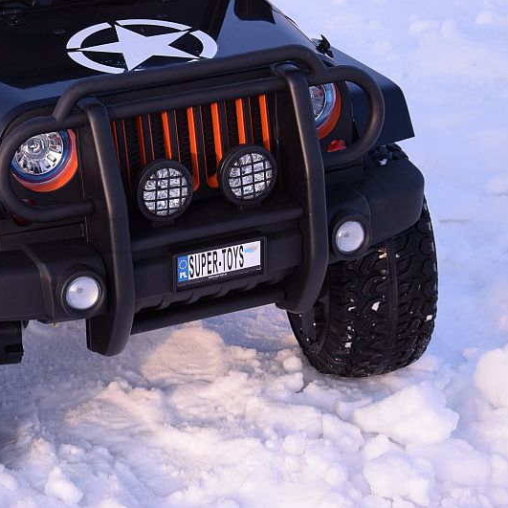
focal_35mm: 106
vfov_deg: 16.5
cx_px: 132
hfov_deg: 16.4
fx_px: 1754
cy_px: 254
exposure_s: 1/640
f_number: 5.6
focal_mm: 55
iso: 400
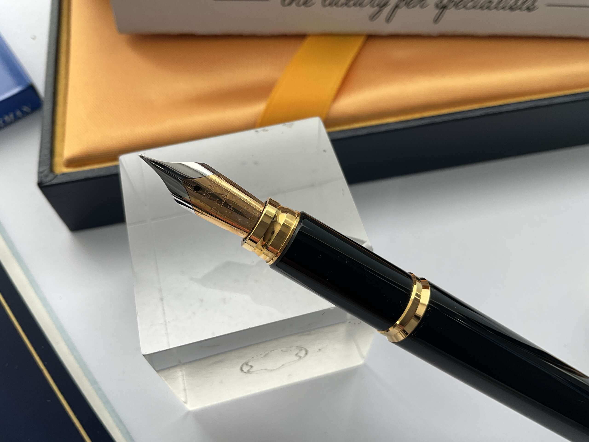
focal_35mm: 29
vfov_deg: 48.2
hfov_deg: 61.7
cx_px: 294
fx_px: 493
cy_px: 221
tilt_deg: -59.3
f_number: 1.8
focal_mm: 3
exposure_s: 1/122
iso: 25
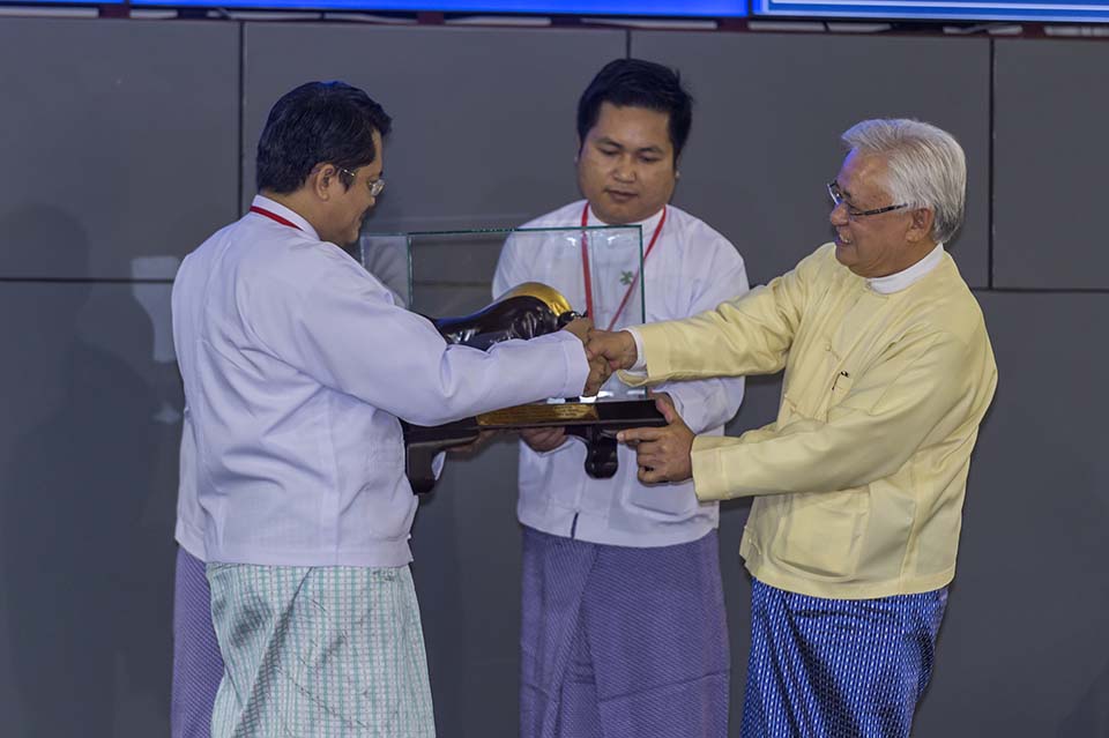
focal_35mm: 200
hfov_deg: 10.3
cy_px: 369
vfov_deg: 6.9
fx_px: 6158
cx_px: 554
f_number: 3.5
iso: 900
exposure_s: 1/125
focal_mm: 200
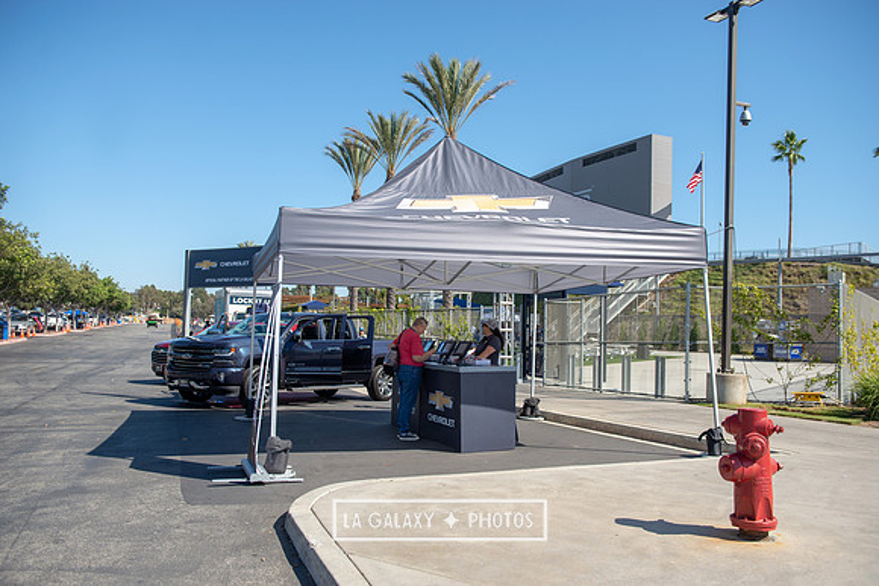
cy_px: 293
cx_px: 440
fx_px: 781
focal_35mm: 32
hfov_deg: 58.7
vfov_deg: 41.1
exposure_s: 1/2000
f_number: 4
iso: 250
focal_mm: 32
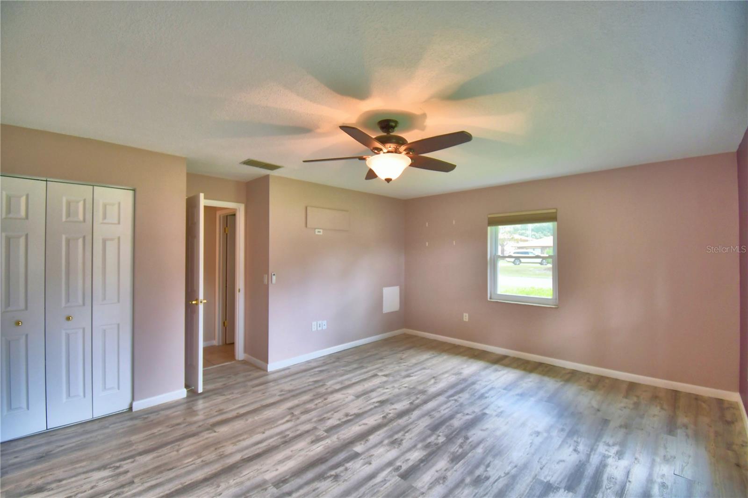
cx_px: 374
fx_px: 312
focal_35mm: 15
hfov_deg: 100.4
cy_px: 249
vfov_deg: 77.3
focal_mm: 10
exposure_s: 1/60
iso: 400
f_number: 4.5
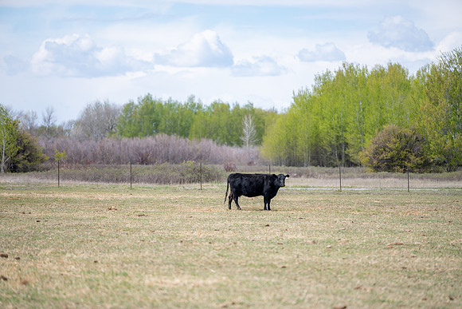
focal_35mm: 200
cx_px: 231
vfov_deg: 6.9
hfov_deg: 10.3
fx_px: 2567
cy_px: 154
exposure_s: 1/1600
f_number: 2.8
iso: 125
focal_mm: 200
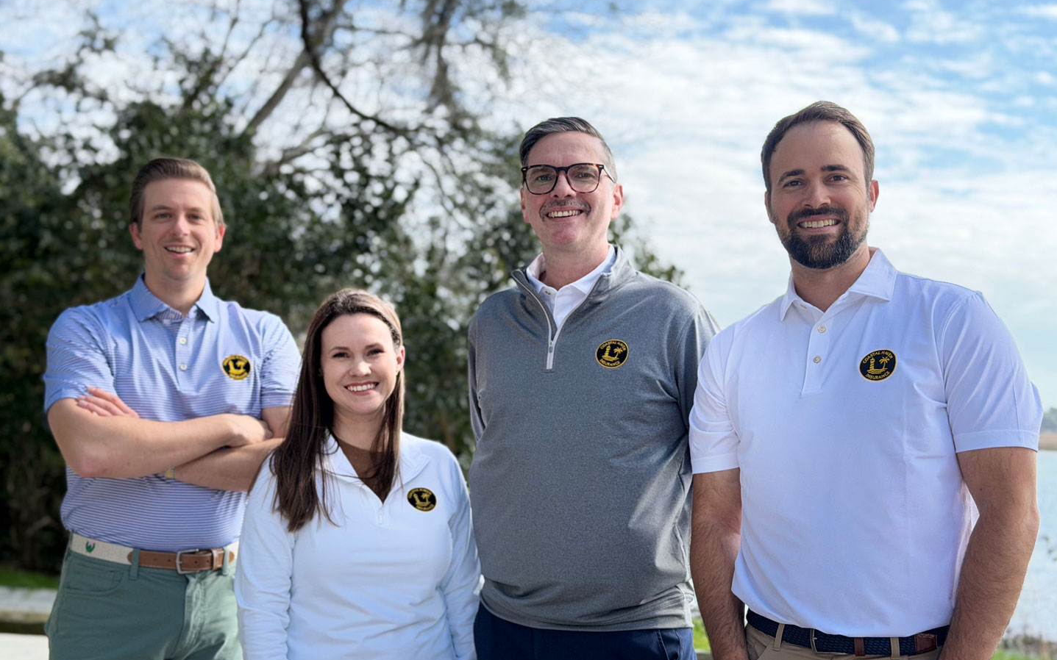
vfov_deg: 25.3
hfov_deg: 39.6
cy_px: 374
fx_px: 1469
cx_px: 529
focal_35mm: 51
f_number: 1.78
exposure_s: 1/1883
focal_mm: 6.76
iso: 100
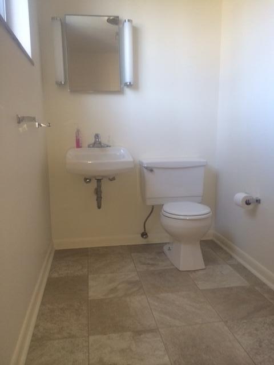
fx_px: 317
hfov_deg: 46.8
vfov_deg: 60.0
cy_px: 182
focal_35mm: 30
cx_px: 137
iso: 80
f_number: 2.2
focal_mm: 4.12
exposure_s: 1/30
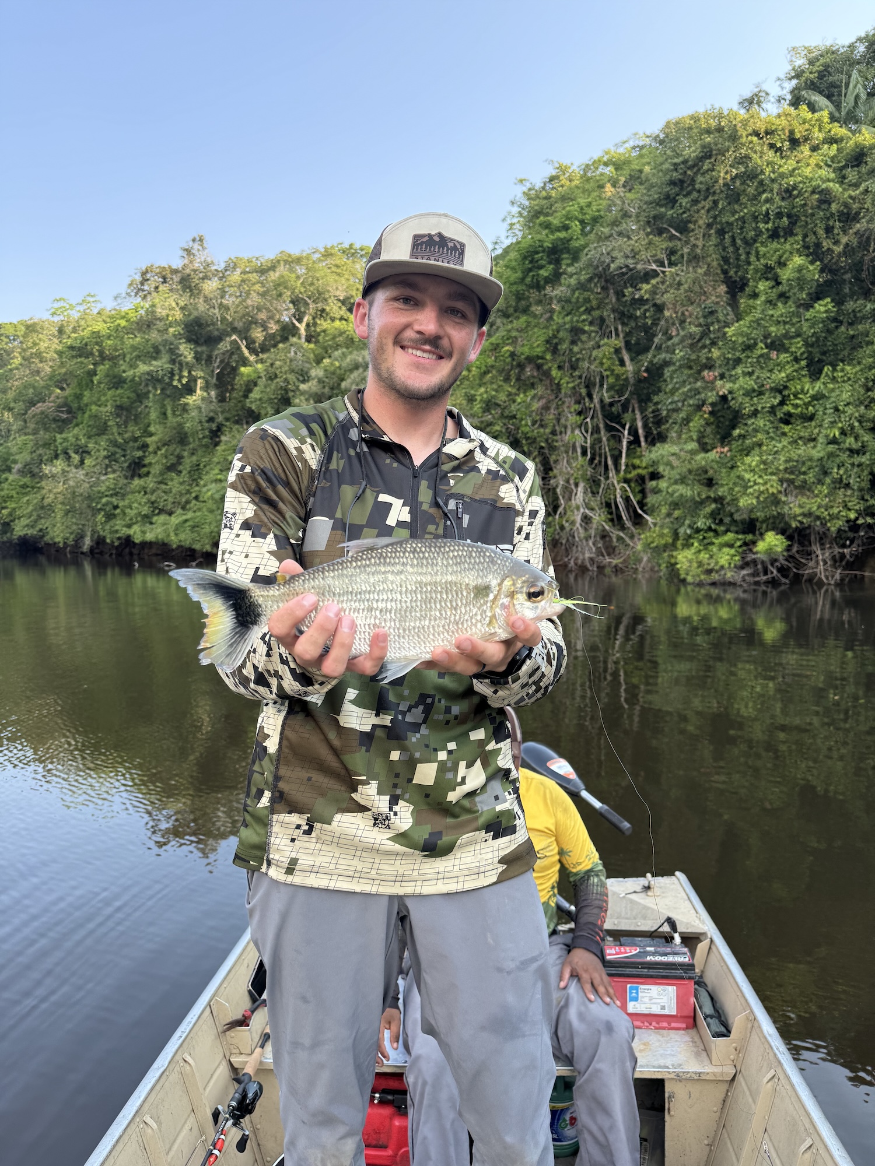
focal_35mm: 24
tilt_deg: -2.6
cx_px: 438
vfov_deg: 71.6
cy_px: 583
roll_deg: -0.3
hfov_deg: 56.8
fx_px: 809
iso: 80
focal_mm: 6.76
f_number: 1.78
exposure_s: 1/582
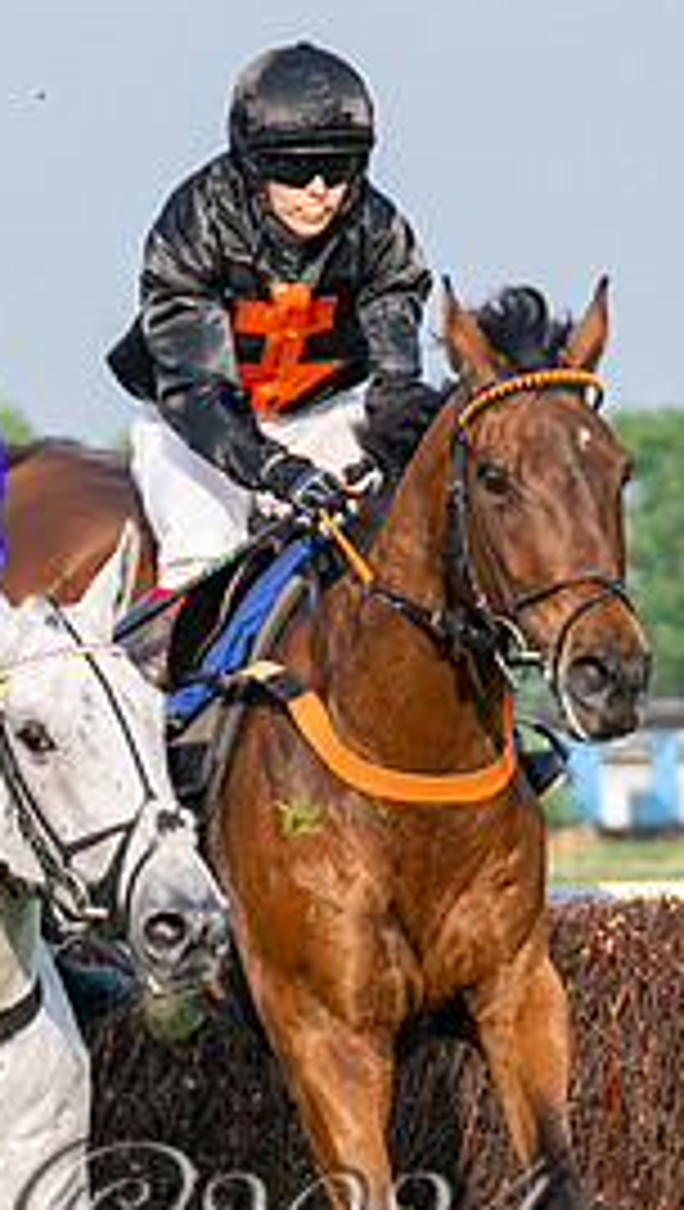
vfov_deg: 4.1
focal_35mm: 526
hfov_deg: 2.3
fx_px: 16902
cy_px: 819
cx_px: -253
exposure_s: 1/4000
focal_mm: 98
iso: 400
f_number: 4
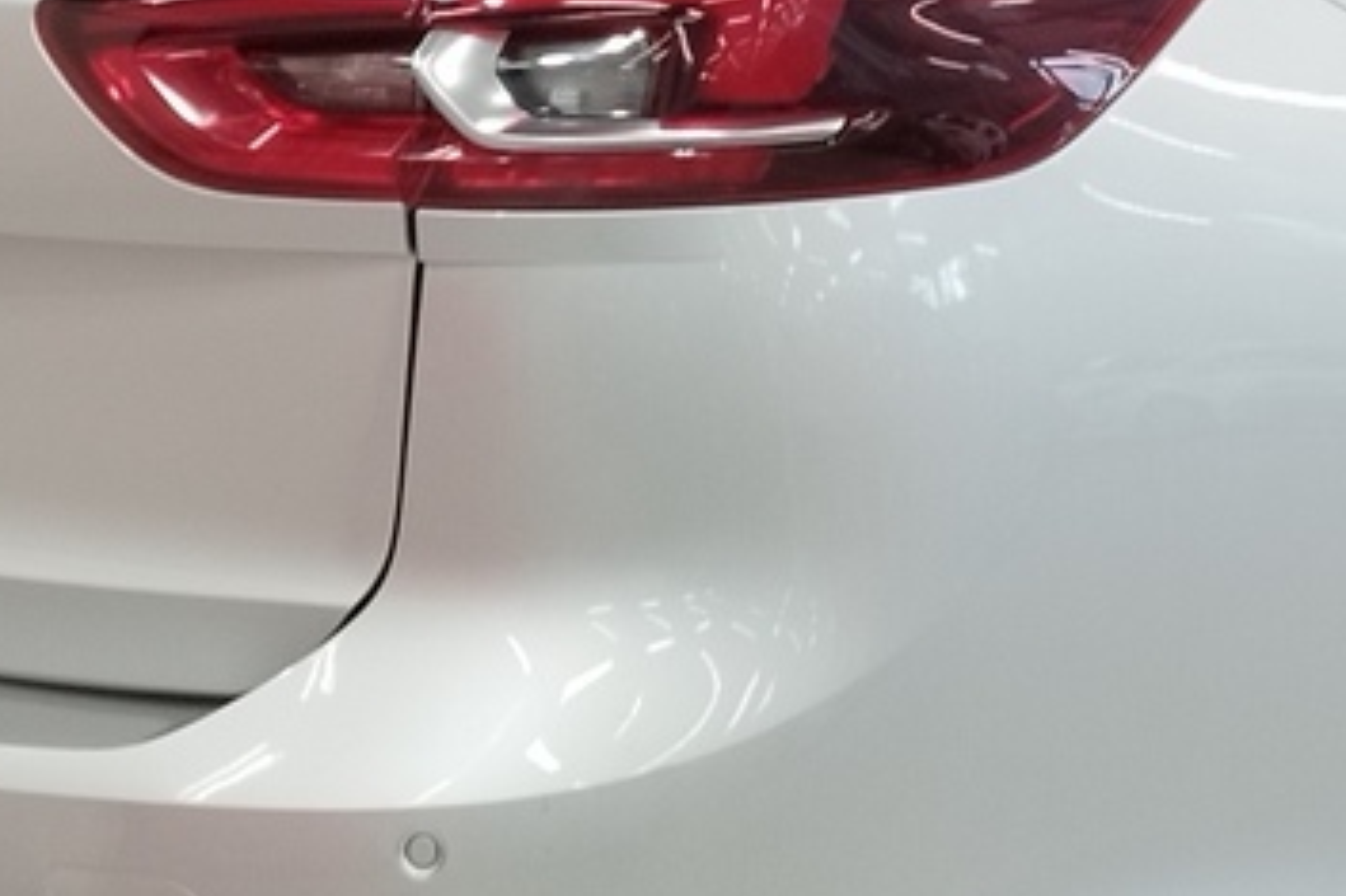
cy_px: -294
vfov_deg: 12.5
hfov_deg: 18.2
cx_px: 1651
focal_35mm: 106
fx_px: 3961
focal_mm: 5.95
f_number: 1.89
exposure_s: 1/50
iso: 140
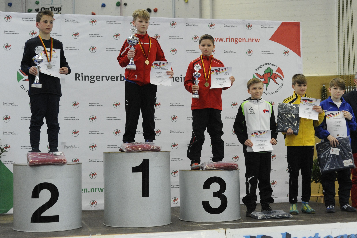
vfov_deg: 27.0
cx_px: 178
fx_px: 496
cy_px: 119
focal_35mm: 50
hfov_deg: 39.6
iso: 3200
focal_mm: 50
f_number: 2.8
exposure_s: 1/2000
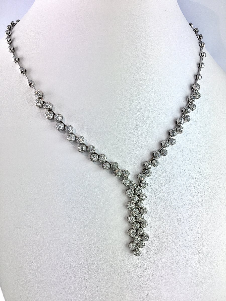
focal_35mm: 29
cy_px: 150
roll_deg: -1.6
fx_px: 252
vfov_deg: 61.7
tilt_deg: -27.3
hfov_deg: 48.2
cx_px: 113
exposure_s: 1/240
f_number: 2.2
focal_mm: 4.15
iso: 25
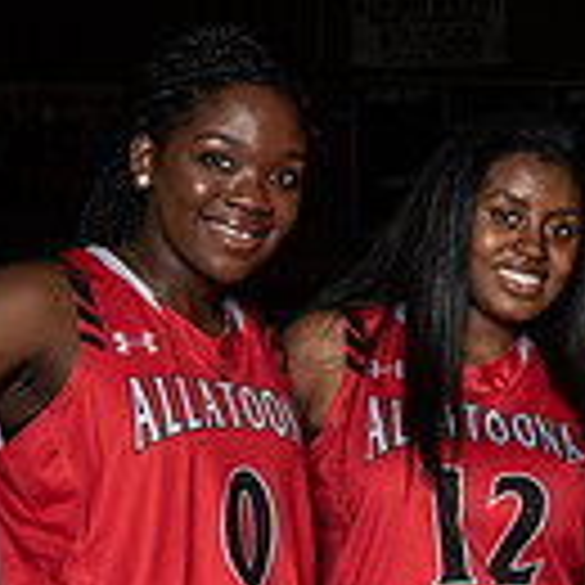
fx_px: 2753
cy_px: 389
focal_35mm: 144
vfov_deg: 12.1
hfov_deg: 11.2
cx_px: 1098
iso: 320
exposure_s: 1/200
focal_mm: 38
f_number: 14
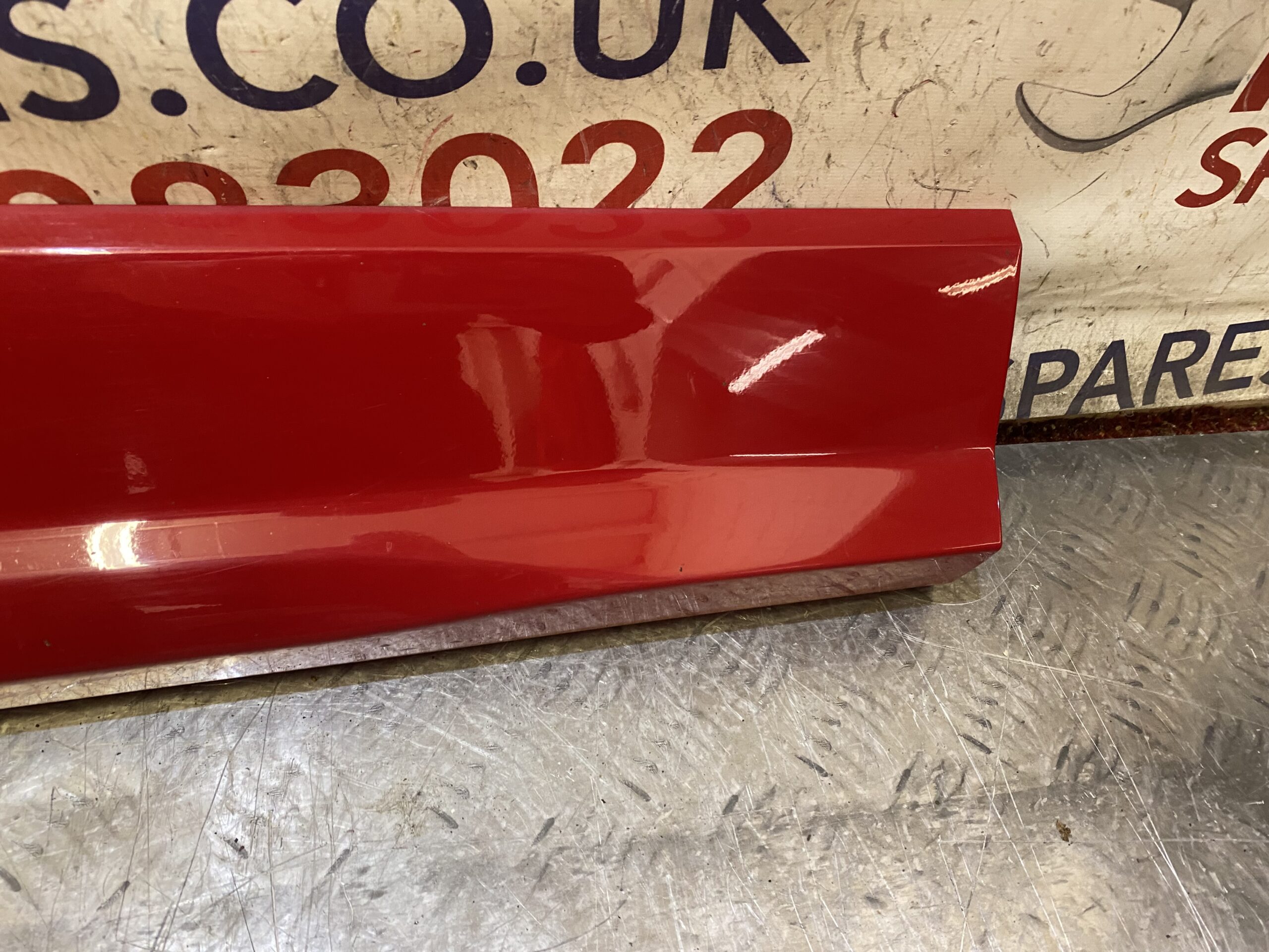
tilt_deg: -52.3
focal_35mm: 26
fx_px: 953
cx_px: 634
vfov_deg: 53.1
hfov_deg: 67.3
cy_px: 476
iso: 250
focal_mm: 4.25
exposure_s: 1/50
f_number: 1.8
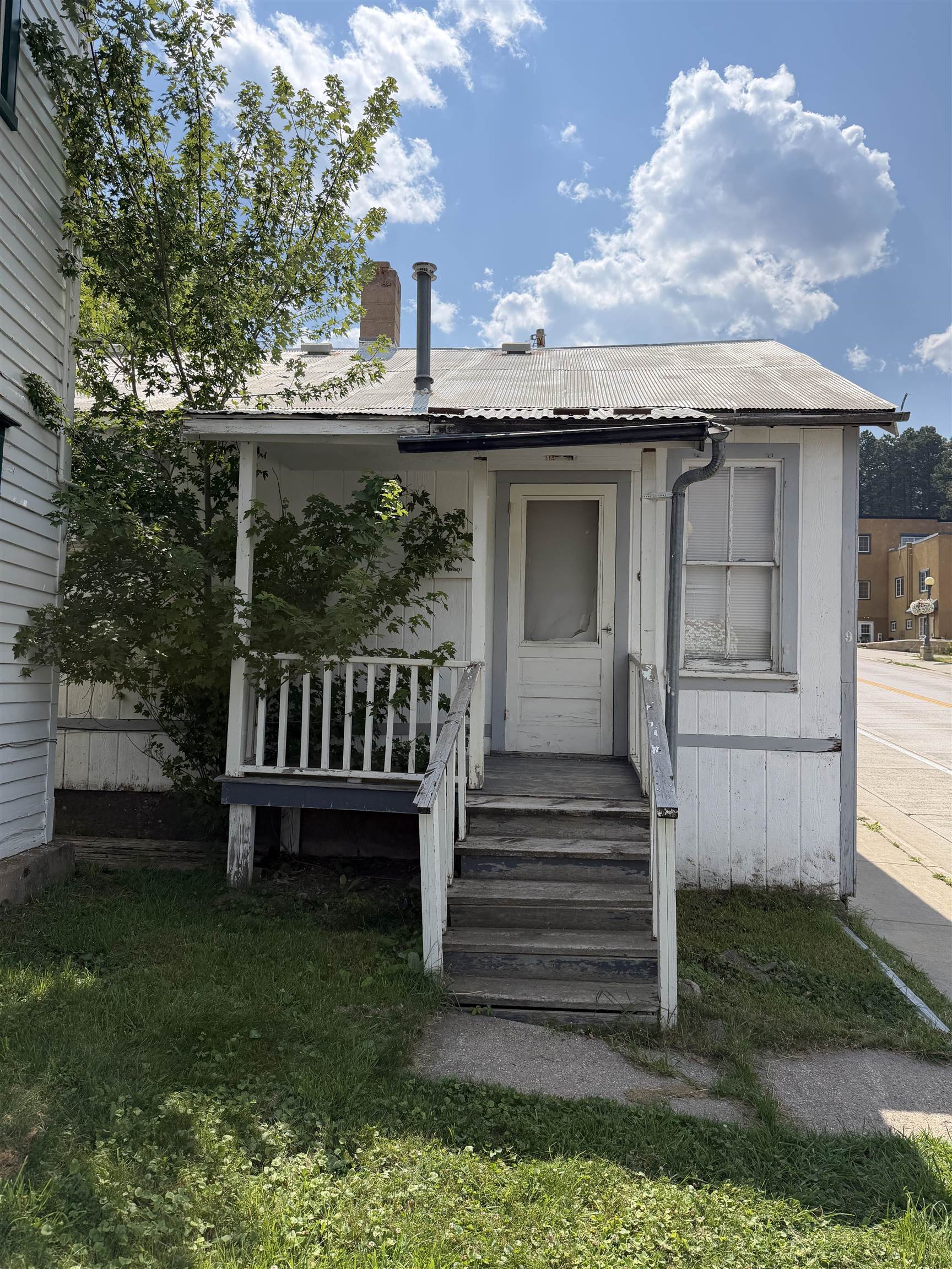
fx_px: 880
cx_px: 476
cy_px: 634
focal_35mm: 24
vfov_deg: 71.6
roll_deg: -2.0
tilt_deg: +3.4
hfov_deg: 56.8
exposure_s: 1/6711
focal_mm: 6.76
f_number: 1.78
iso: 100
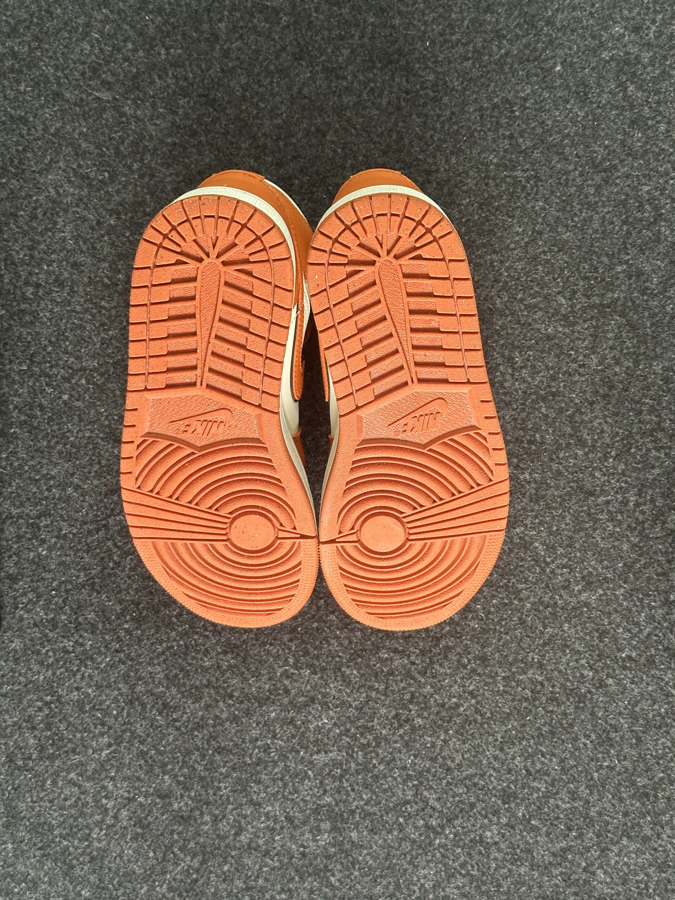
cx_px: 338
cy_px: 450
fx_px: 1248
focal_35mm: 48
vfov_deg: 39.7
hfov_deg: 30.3
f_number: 1.78
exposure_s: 1/50
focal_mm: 6.86
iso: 200
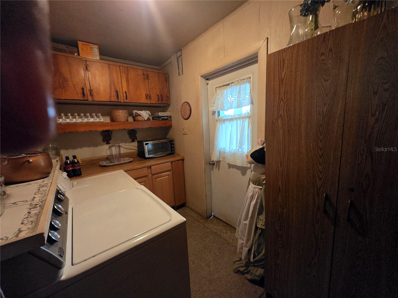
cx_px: 199
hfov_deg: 106.2
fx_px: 149
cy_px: 149
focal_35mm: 13
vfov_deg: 89.9
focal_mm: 1.7
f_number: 2.2
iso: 1000
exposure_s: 1/60
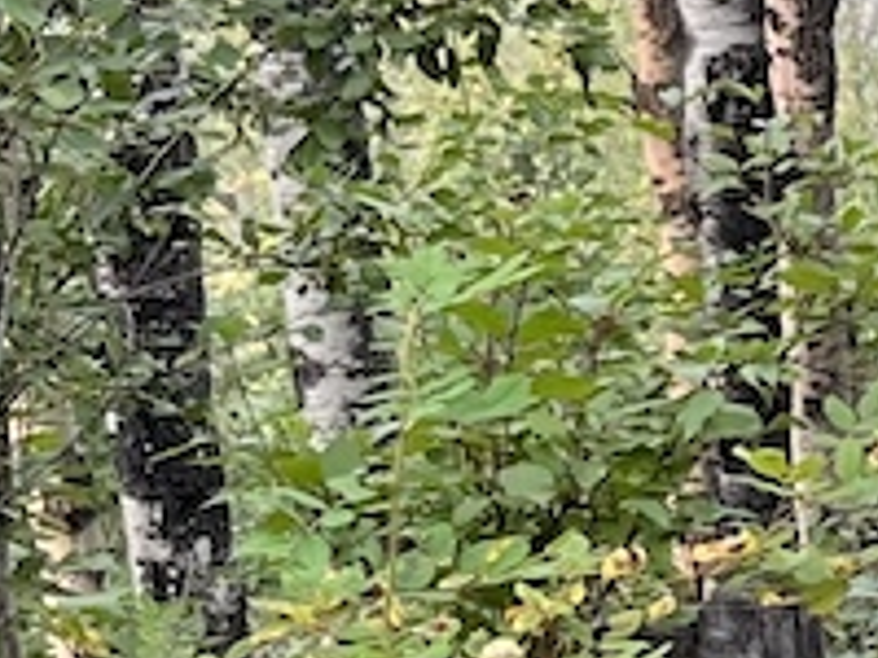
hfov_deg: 9.0
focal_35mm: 208
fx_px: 5276
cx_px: 1725
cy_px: 456
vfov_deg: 7.1
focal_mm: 5.1
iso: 40
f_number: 1.6
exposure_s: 1/187
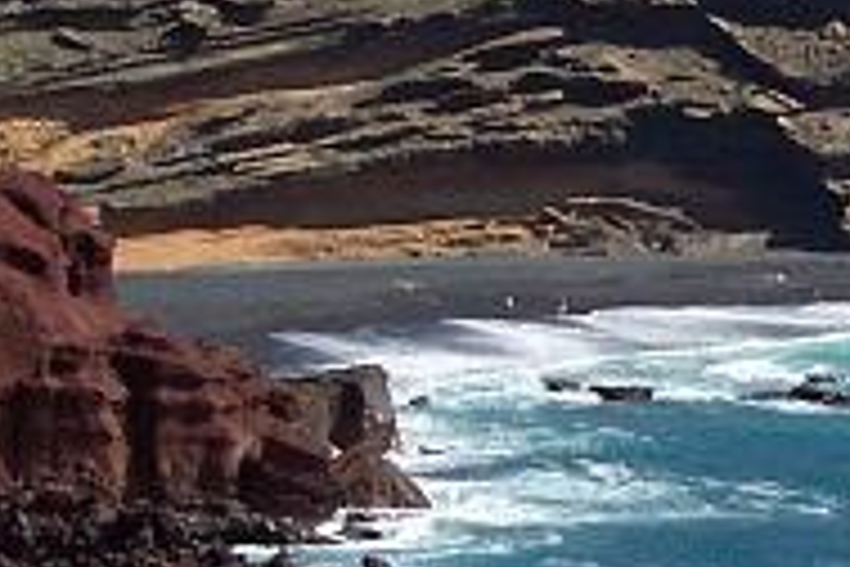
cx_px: 886
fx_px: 3801
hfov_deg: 12.6
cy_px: 308
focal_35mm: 161
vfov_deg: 8.5
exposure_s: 1/700
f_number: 4.8
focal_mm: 8
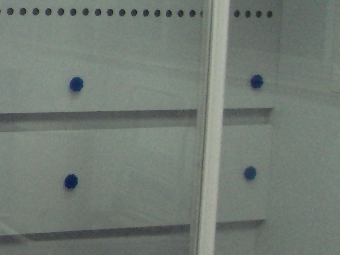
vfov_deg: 13.3
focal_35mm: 110
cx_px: -243
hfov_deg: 15.7
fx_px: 1080
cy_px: 26
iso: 100
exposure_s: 1/40
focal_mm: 4.3
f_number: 2.8
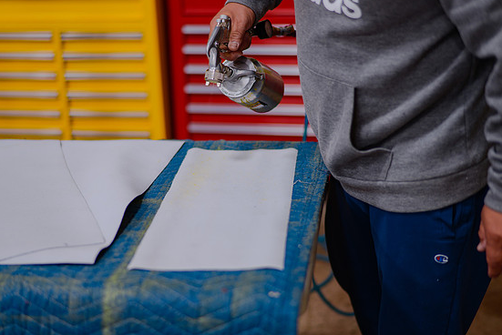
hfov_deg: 32.9
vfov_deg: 22.3
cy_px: 162
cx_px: 247
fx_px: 851
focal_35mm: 61
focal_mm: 58
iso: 125
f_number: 1.4
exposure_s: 1/125
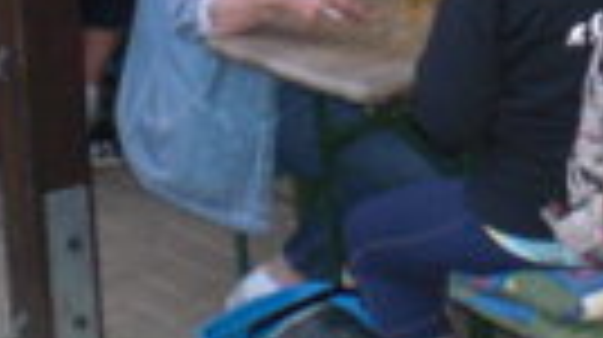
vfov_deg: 9.6
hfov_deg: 17.1
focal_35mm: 124
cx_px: 500
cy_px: -108
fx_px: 1980
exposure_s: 1/60
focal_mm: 6.3
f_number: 3.1
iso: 200
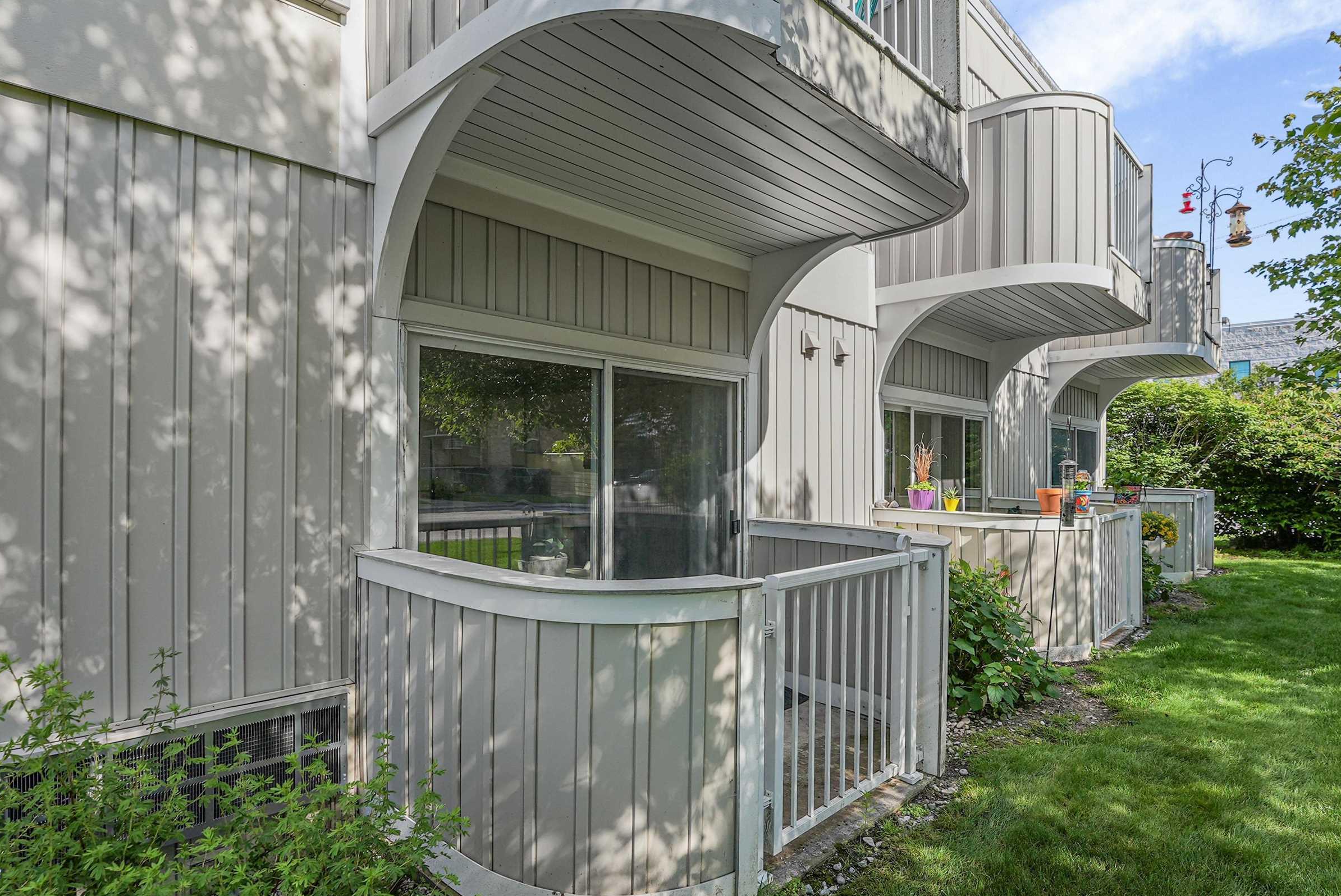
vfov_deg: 65.3
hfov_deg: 87.6
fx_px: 700
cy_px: 441
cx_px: 678
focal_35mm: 19
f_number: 7.1
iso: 200
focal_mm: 14.6
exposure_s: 1/250
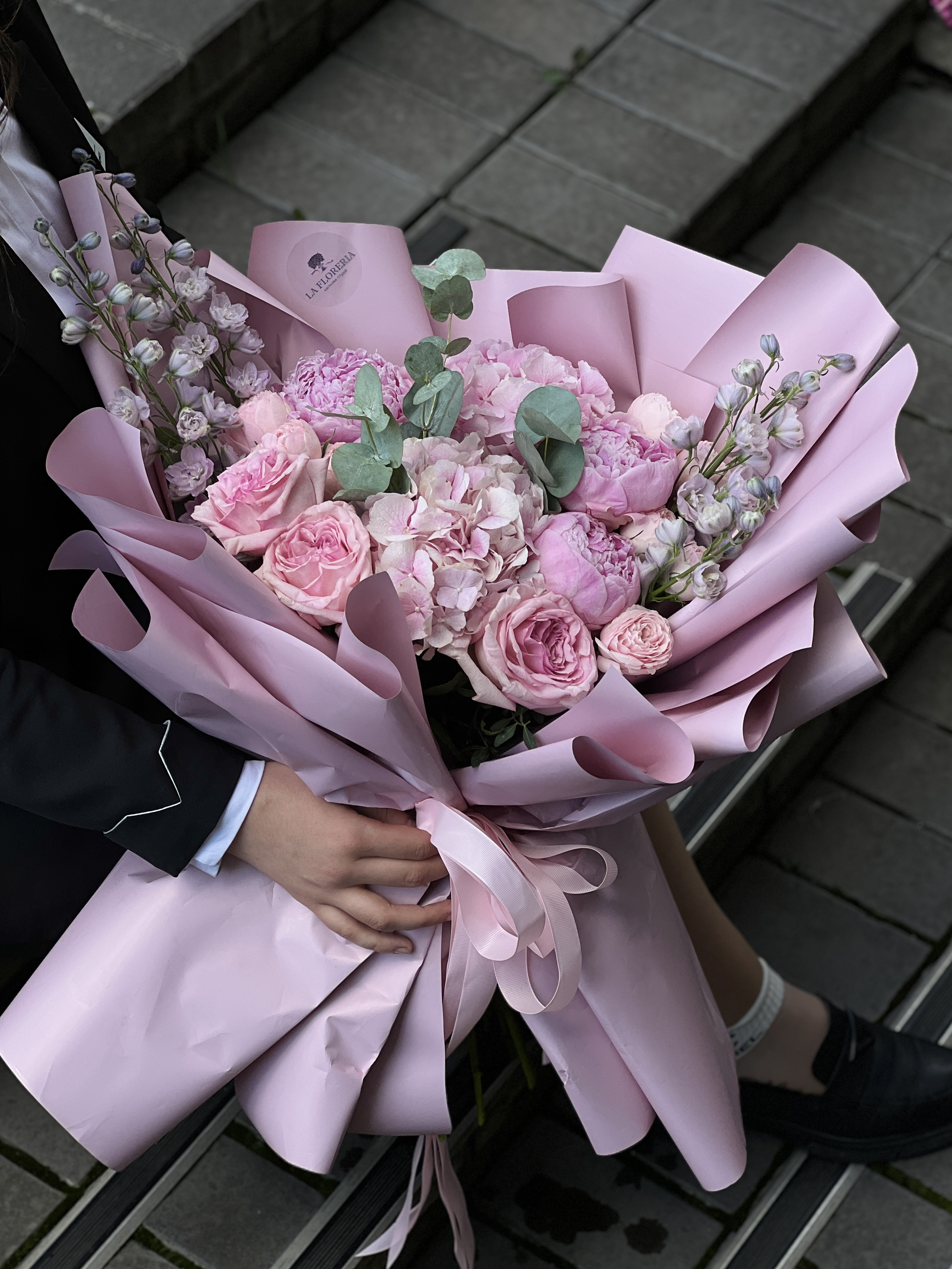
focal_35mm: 80
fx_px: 2933
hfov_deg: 18.4
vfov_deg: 24.4
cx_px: 484
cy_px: 643
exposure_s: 1/365
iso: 32
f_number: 2.8
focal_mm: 9
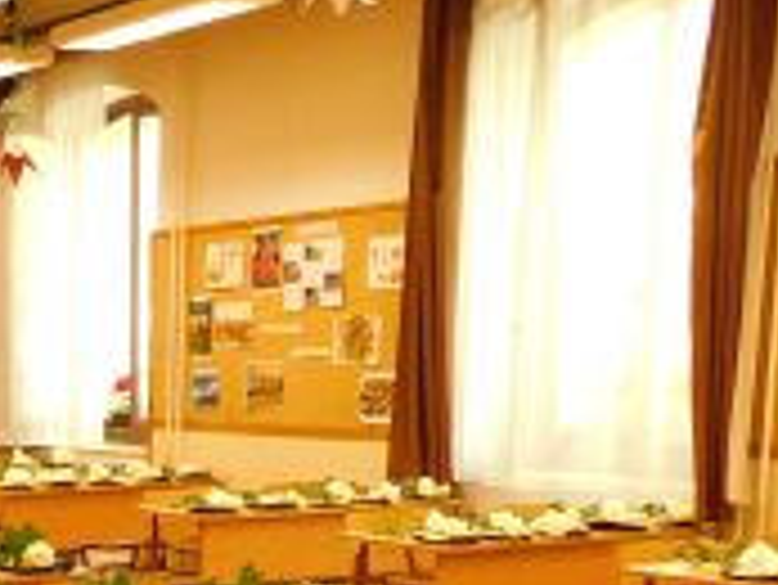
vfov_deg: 16.6
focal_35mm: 85
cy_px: 711
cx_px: -292
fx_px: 1912
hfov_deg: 20.5
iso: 220
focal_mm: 4
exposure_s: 1/30
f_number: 3
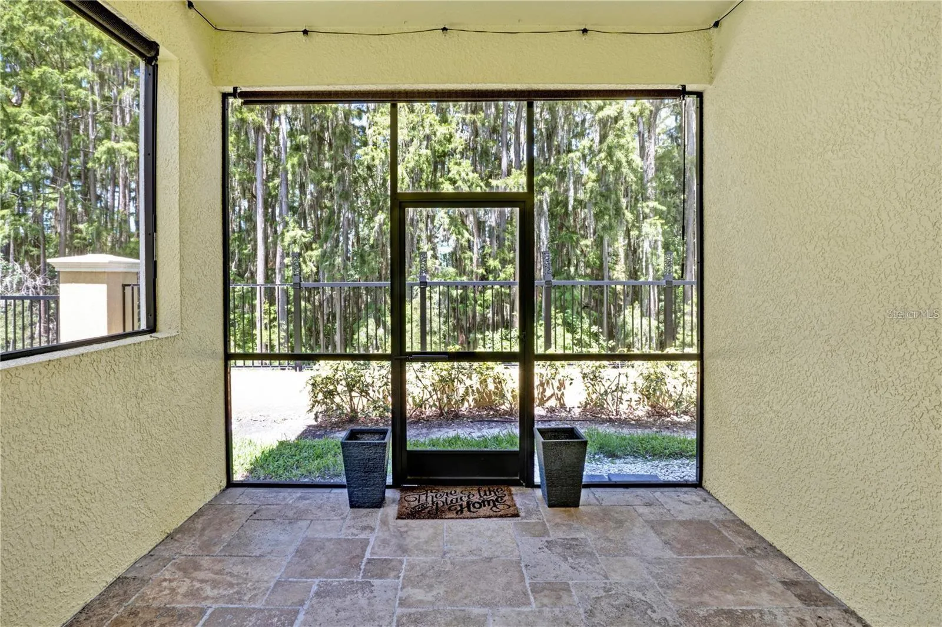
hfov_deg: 95.0
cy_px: 314
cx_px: 471
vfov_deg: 72.0
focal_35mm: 16
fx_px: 432
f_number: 16
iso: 320
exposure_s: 1/6
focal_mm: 11
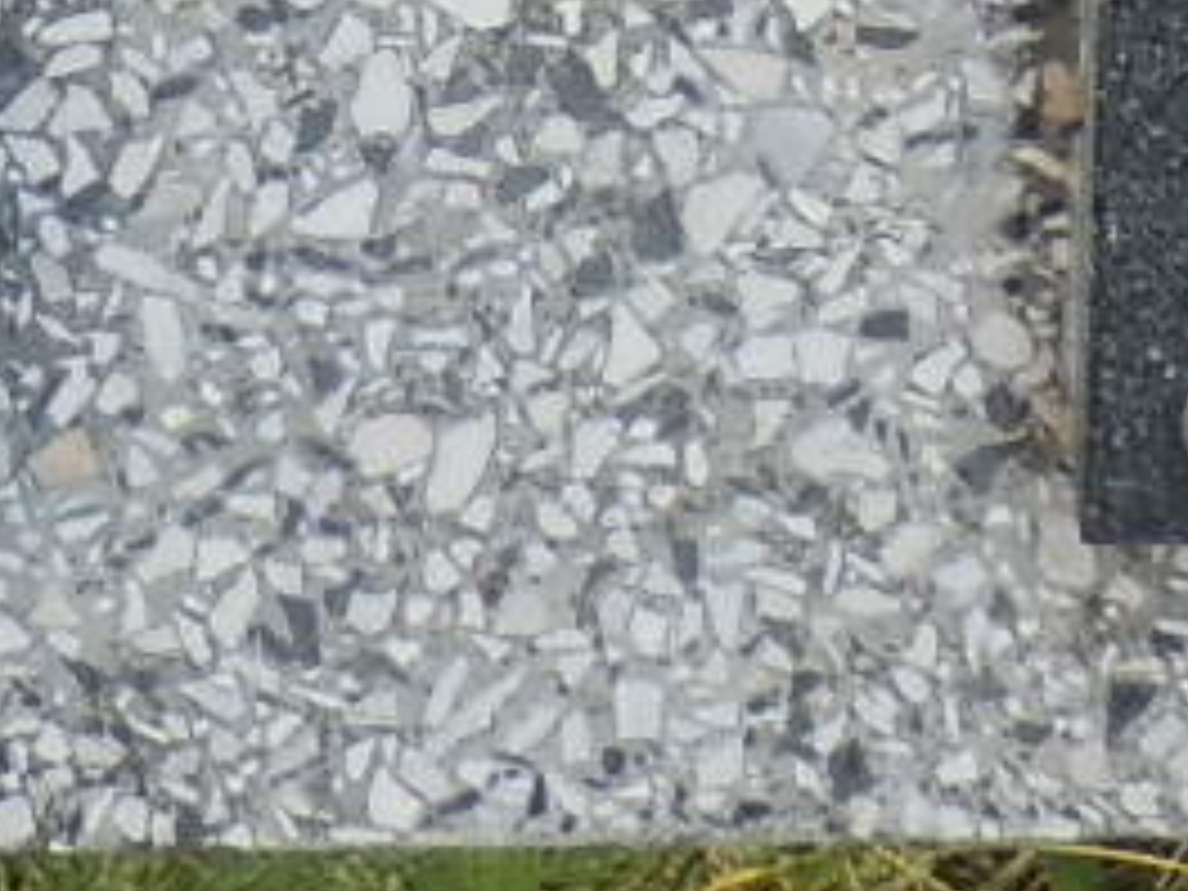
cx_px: 468
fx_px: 14654
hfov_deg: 4.6
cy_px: -522
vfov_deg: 3.5
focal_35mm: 427
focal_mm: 15.5
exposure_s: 1/50
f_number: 5.1
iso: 125
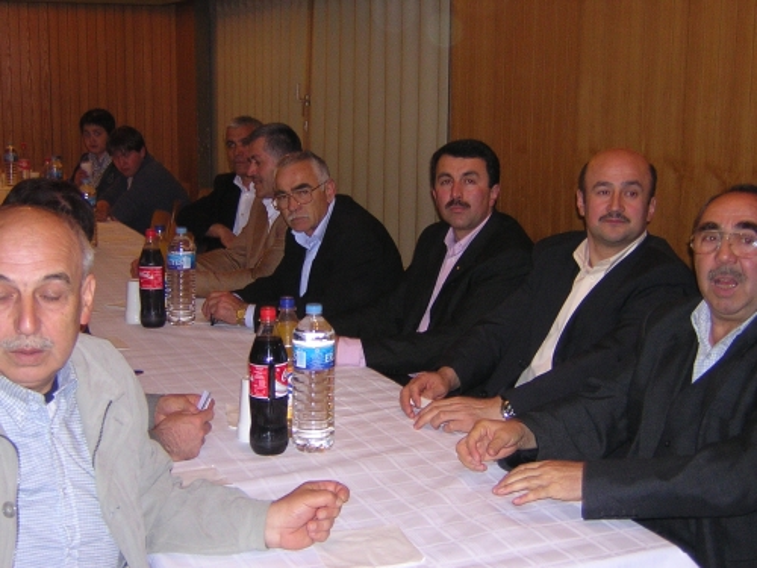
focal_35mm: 51
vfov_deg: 28.6
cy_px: 284
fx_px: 1115
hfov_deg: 37.5
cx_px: 378
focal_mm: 6.6
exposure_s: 1/60.1
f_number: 3.1
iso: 342
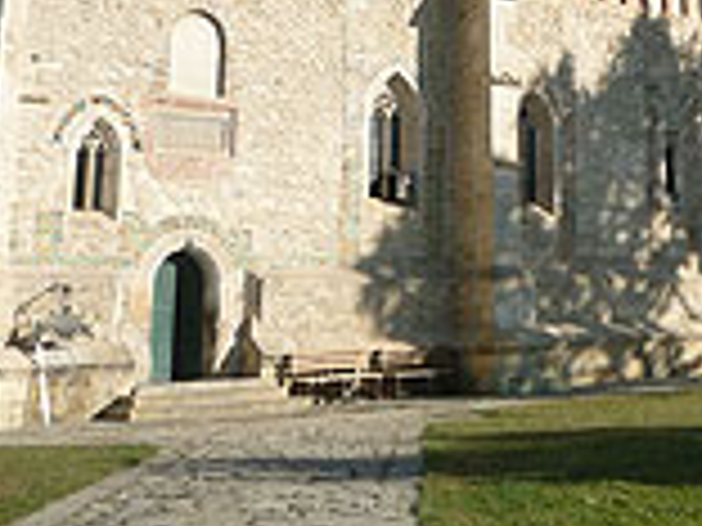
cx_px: 576
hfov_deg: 26.5
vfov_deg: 19.2
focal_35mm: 72
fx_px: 1460
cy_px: -121
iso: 100
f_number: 4
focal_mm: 4.4
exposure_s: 1/640
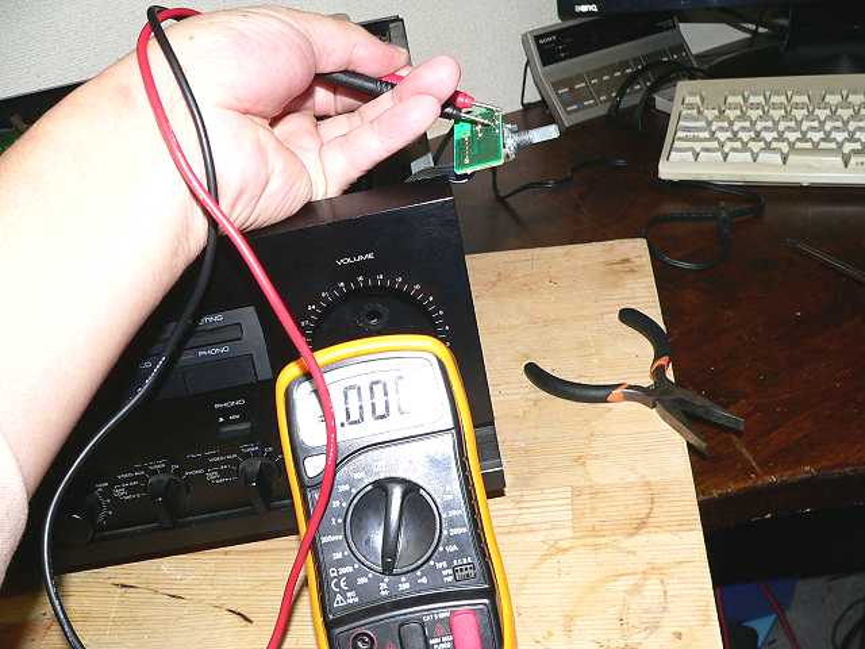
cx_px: 432
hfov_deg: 51.4
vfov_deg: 39.7
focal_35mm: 36
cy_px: 324
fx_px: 900
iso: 200
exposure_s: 1/60
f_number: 2.8
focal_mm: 6
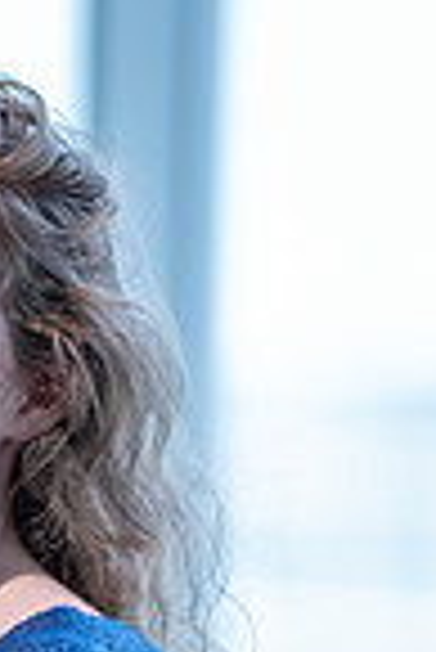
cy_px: 818
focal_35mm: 263
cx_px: -171
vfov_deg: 7.7
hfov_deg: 5.2
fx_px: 4766
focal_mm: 85
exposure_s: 1/320
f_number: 1.2
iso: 320
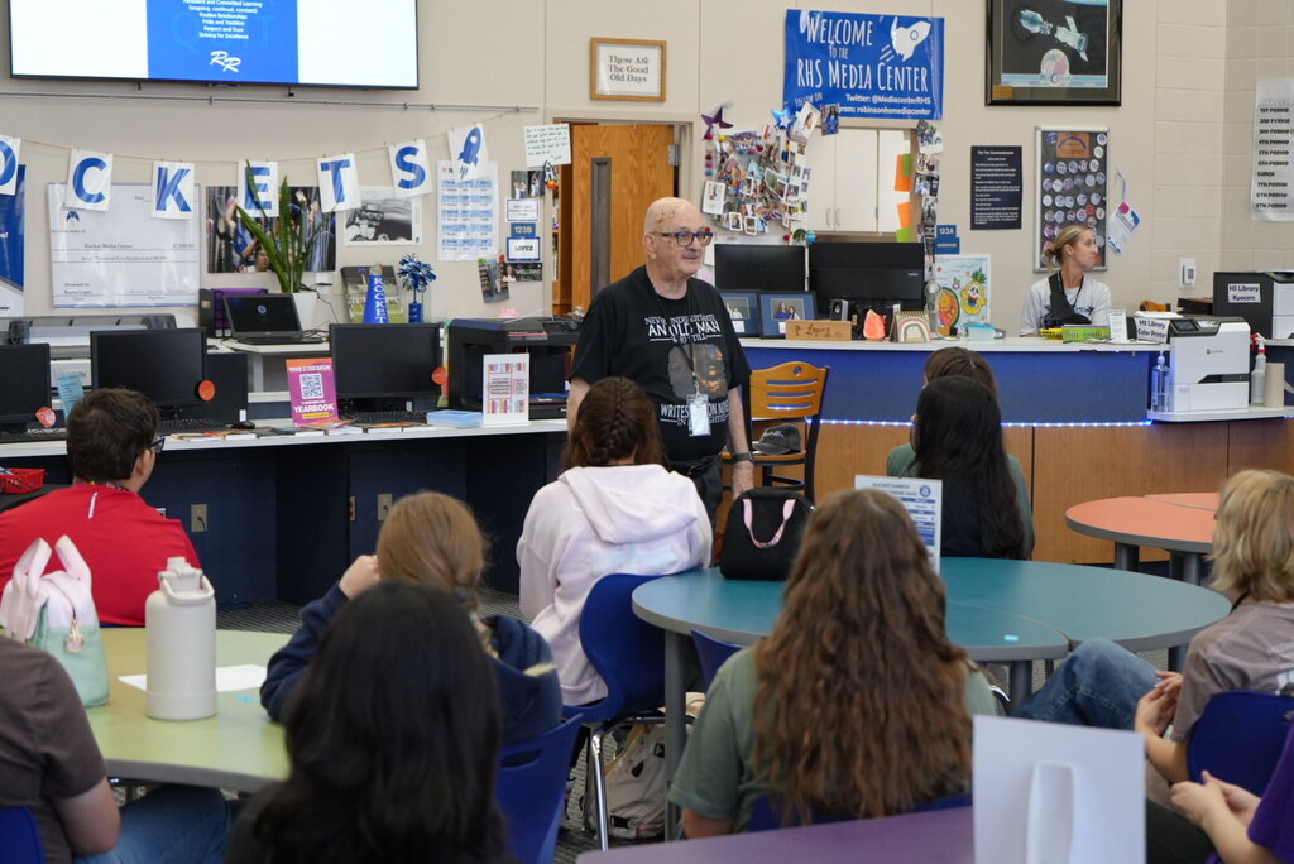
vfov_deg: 19.8
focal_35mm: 69
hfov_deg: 29.2
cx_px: 647
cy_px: 432
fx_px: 2481
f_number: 5.6
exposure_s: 1/160
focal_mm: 69
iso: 2500
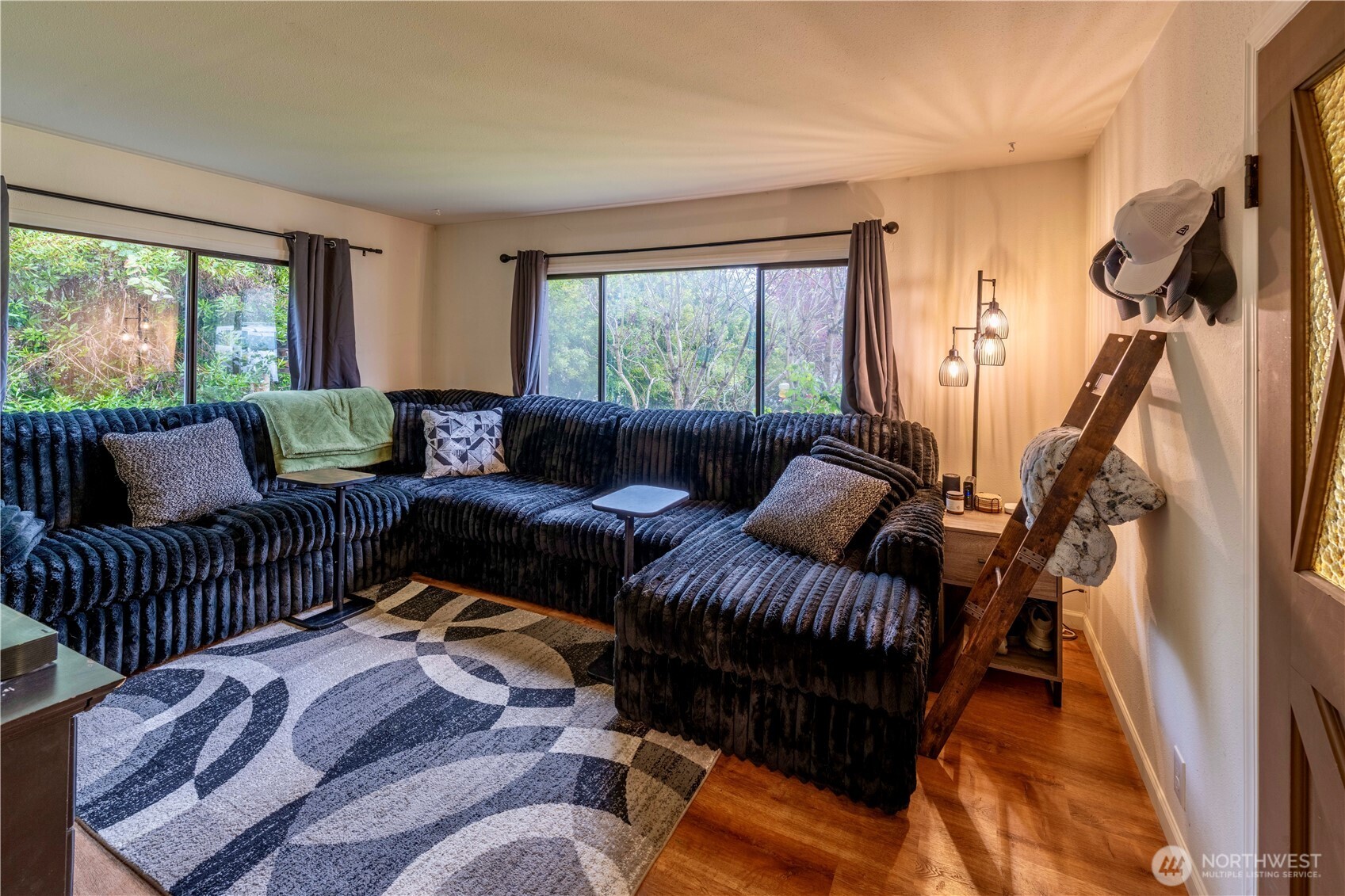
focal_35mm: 14
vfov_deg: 81.2
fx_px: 523
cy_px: 448
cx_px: 672
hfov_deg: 104.3
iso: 320
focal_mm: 14
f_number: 8
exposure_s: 1/15
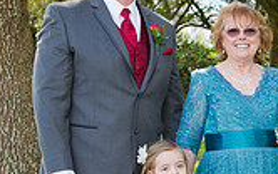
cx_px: 385
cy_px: 181
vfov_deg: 10.7
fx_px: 917
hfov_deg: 16.1
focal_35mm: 121
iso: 320
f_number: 5.6
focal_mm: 34
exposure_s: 1/125
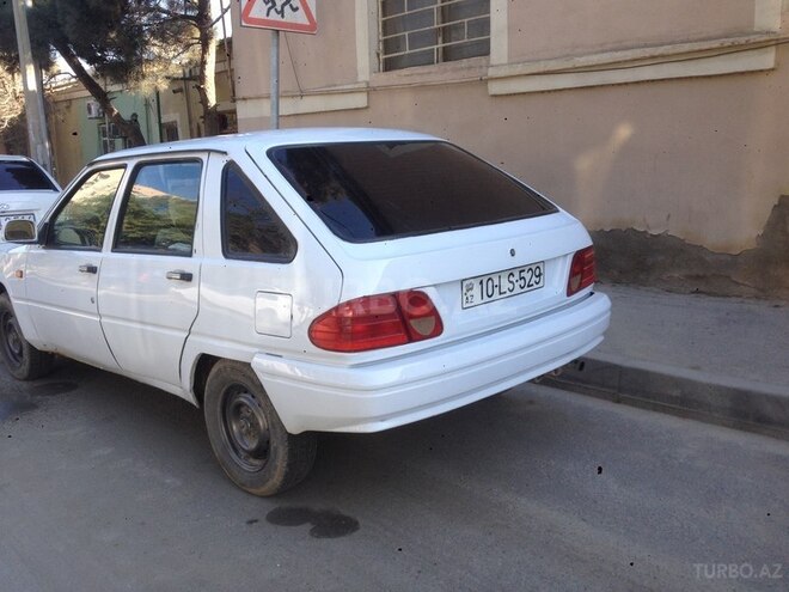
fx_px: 798
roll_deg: +1.3
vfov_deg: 40.7
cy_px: 296
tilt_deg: -10.6
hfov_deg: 52.6
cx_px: 394
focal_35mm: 35
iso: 50
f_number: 2.4
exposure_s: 1/351
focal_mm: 4.28
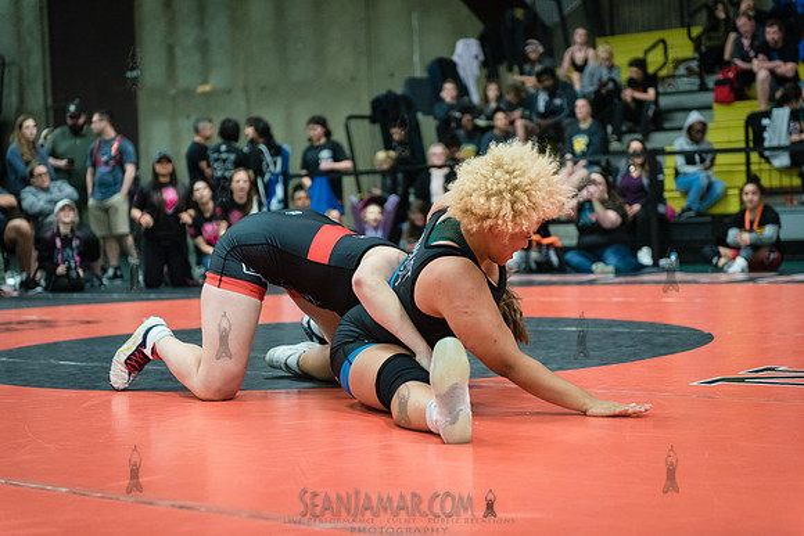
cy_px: 268
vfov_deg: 19.5
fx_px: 1564
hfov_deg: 28.8
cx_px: 402
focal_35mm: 70
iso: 4000
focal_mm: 70
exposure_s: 1/320
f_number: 2.8
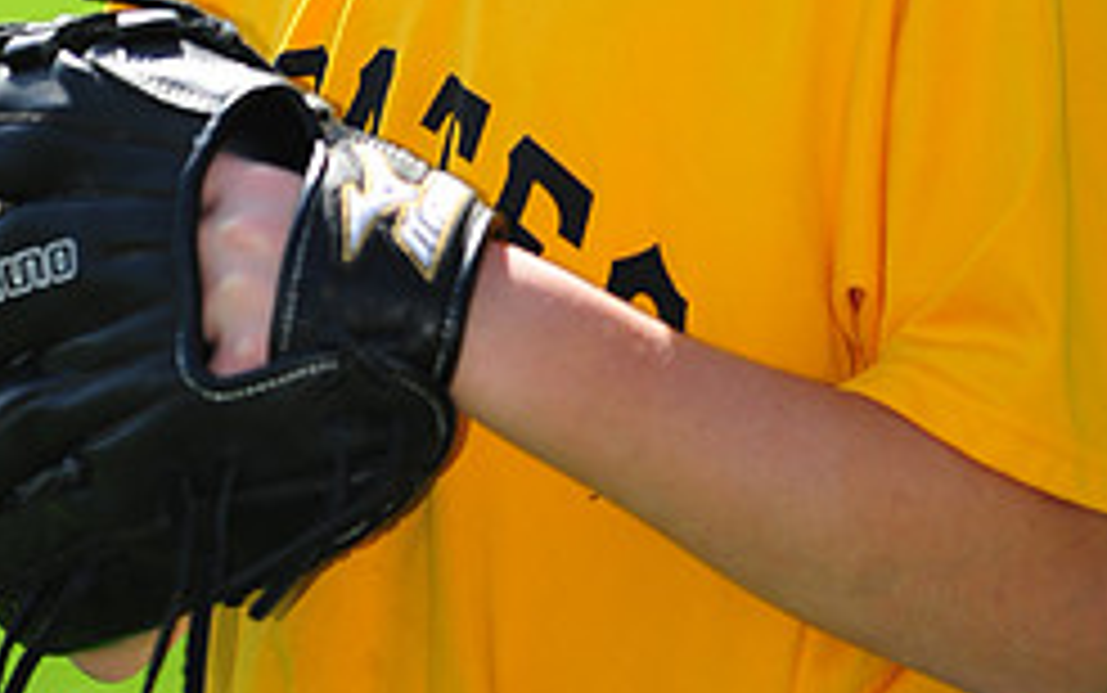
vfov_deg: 2.7
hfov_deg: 4.4
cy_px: -450
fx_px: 14518
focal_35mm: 481
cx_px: 464
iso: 200
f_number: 4.5
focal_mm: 200
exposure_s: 1/800
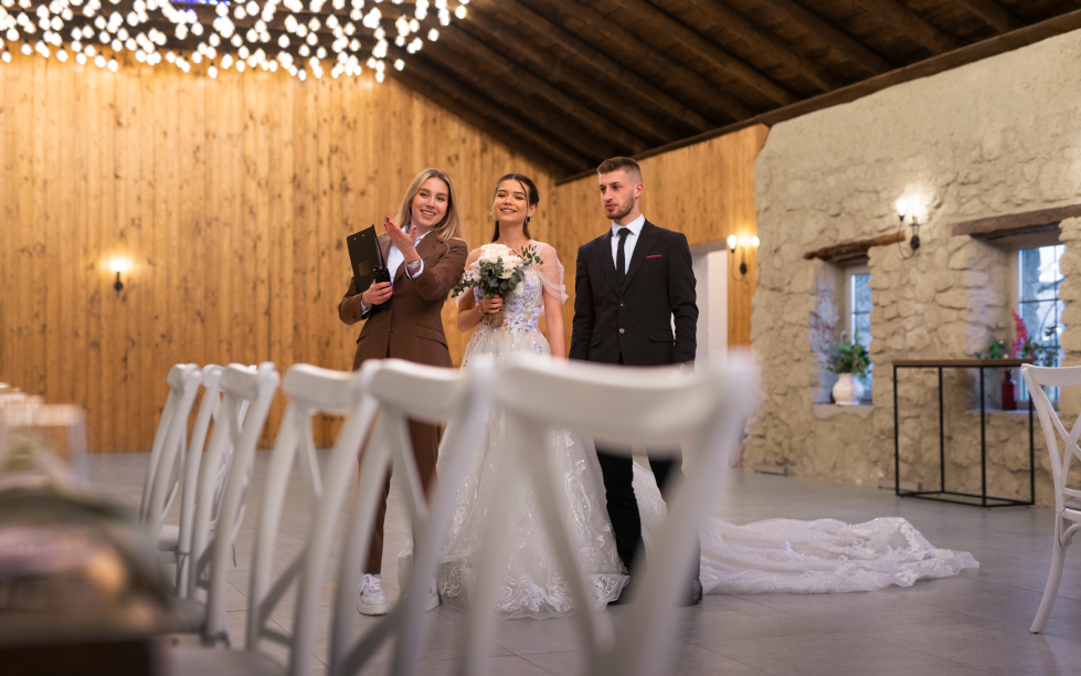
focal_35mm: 52
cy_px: 337
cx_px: 533
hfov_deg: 38.9
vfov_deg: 24.9
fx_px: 1532
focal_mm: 50
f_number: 2.2
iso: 400
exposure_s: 1/125
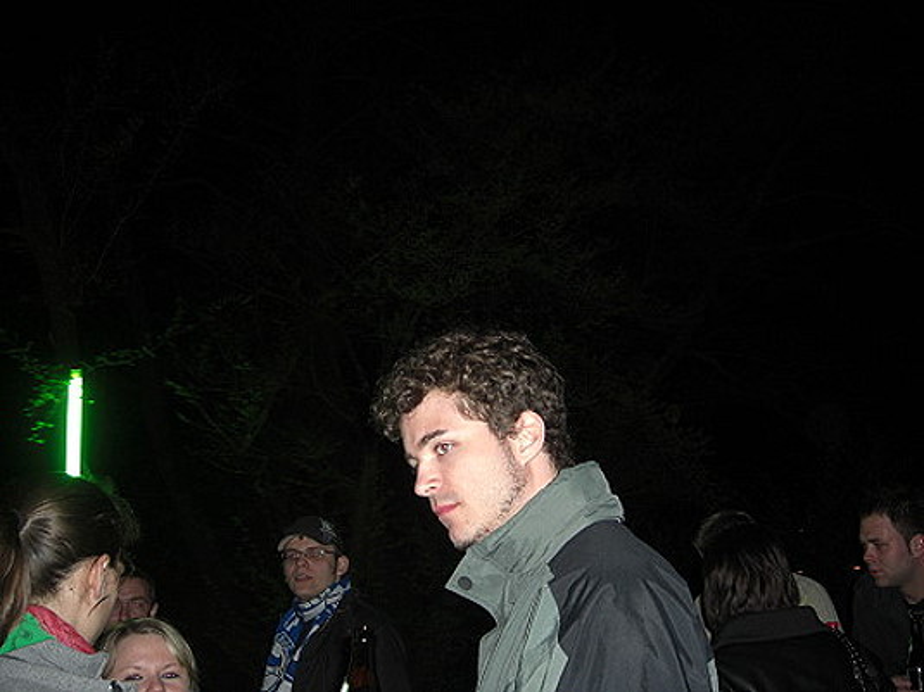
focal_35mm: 38
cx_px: 462
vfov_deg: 37.7
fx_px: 1014
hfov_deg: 49.0
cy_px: 346
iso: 200
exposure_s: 1/60
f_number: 2.8
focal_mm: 7.9
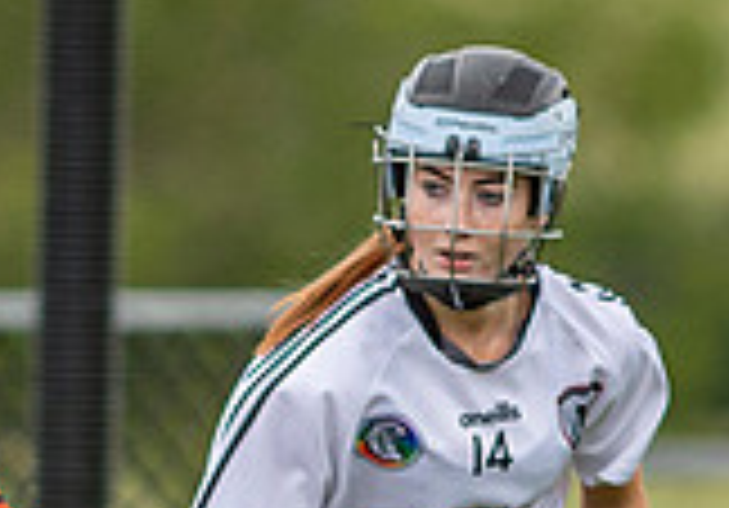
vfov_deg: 0.4
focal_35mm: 3279
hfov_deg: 0.6
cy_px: 803
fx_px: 67355
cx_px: -312
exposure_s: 1/1000
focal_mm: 300
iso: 180
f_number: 2.8
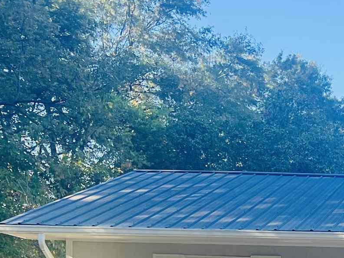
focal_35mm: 101
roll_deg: -1.3
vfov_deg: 13.7
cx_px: 549
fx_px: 1004
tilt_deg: -2.7
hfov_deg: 17.1
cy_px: 399
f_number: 1.5
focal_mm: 5.7
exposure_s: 1/353
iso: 50
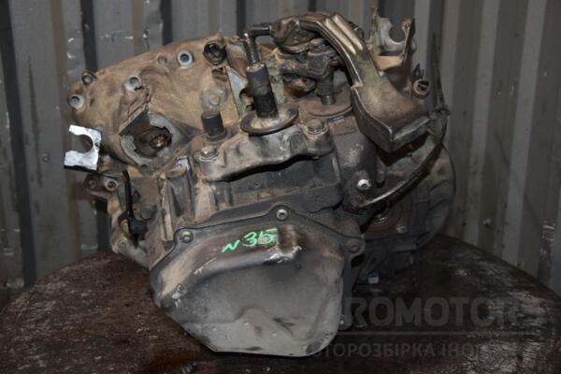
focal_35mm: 51
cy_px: 187
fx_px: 795
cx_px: 280
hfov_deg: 38.9
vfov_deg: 26.5
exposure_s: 1/60
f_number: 5
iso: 800
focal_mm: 34
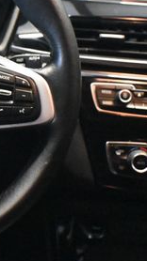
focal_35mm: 94
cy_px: 84
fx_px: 653
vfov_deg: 22.6
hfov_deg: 12.0
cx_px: -105
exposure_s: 1/50
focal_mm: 26
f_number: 4.5
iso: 12800
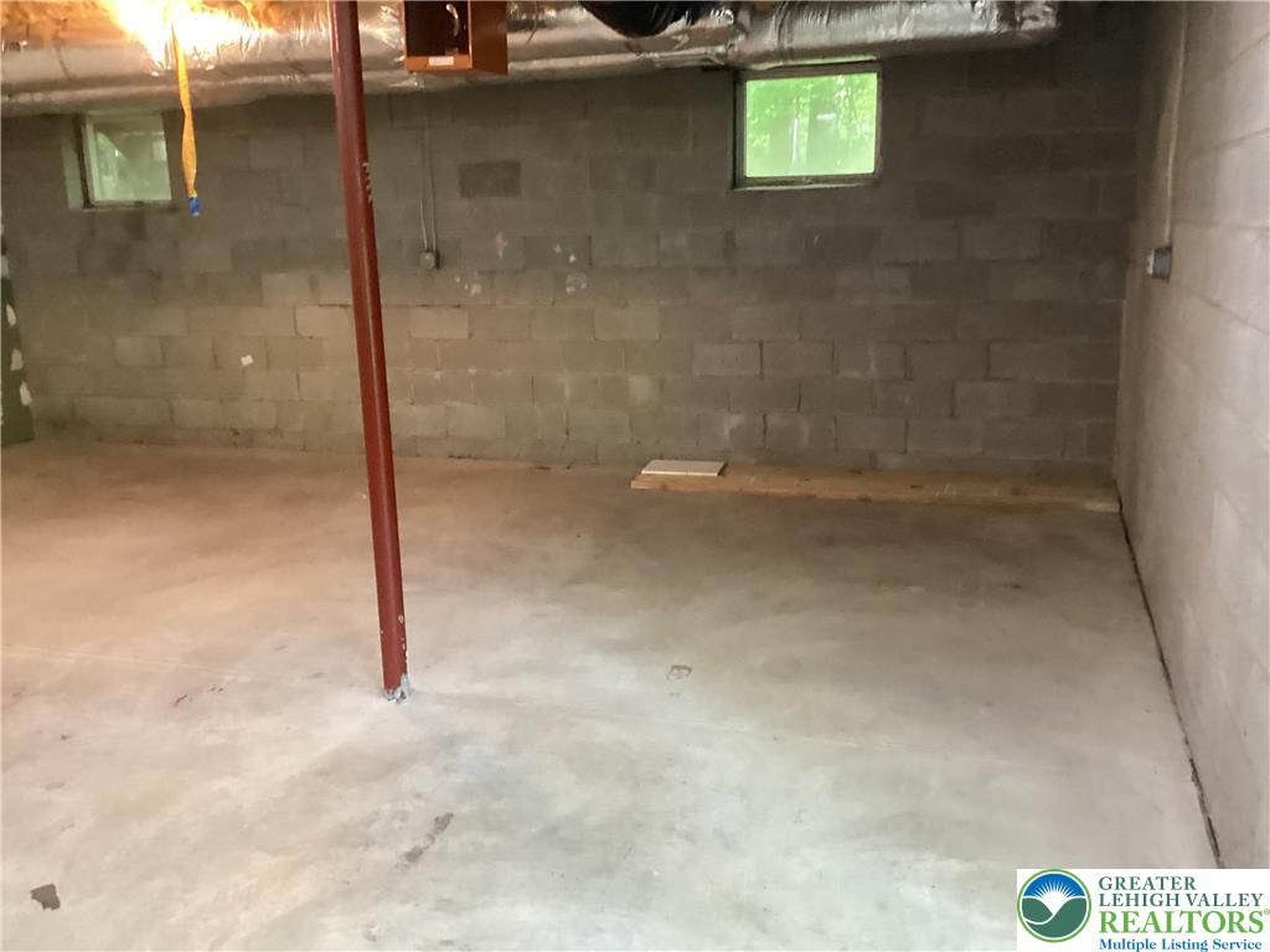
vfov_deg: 45.4
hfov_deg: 58.4
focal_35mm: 31
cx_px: 635
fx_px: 1137
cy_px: 476
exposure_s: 1/30
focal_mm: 3.3
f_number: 2.4
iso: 500
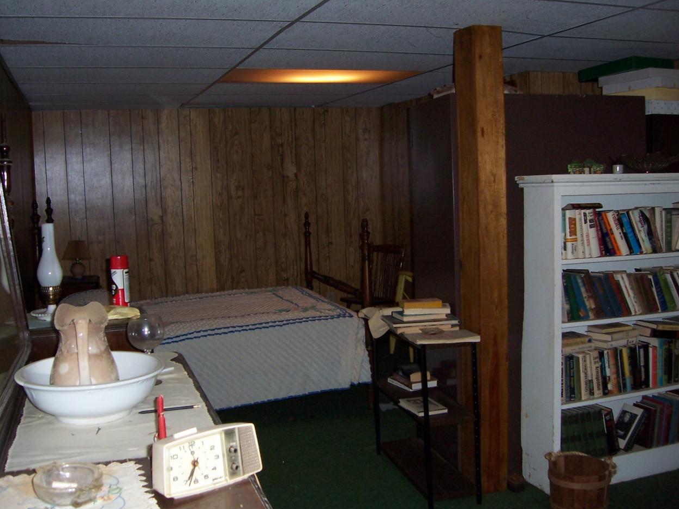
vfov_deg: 38.7
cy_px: 249
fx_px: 726
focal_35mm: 37
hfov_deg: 50.1
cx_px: 331
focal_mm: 6
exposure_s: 1/60
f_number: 3
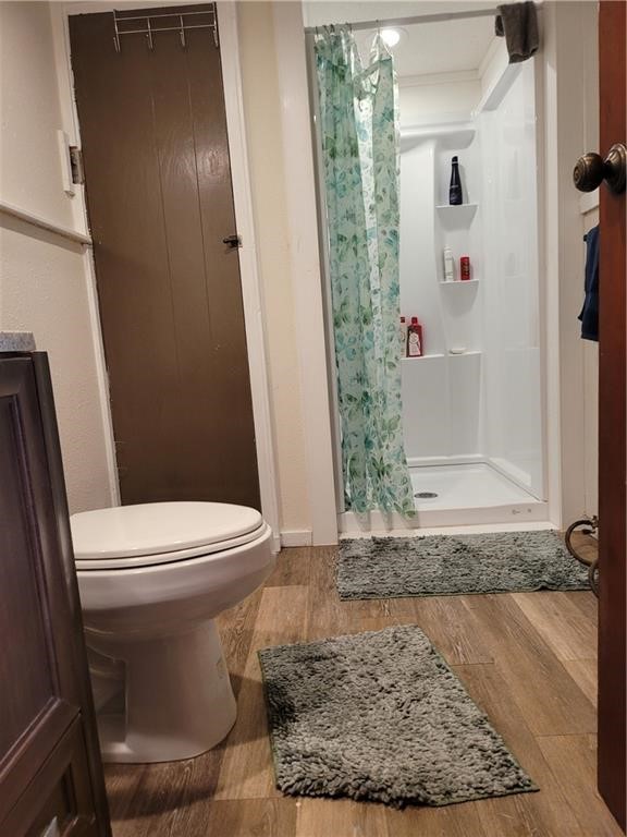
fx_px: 628
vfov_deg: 67.3
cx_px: 314
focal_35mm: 26
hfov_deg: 53.1
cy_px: 418
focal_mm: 5
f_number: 1.8
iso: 200
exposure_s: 1/60
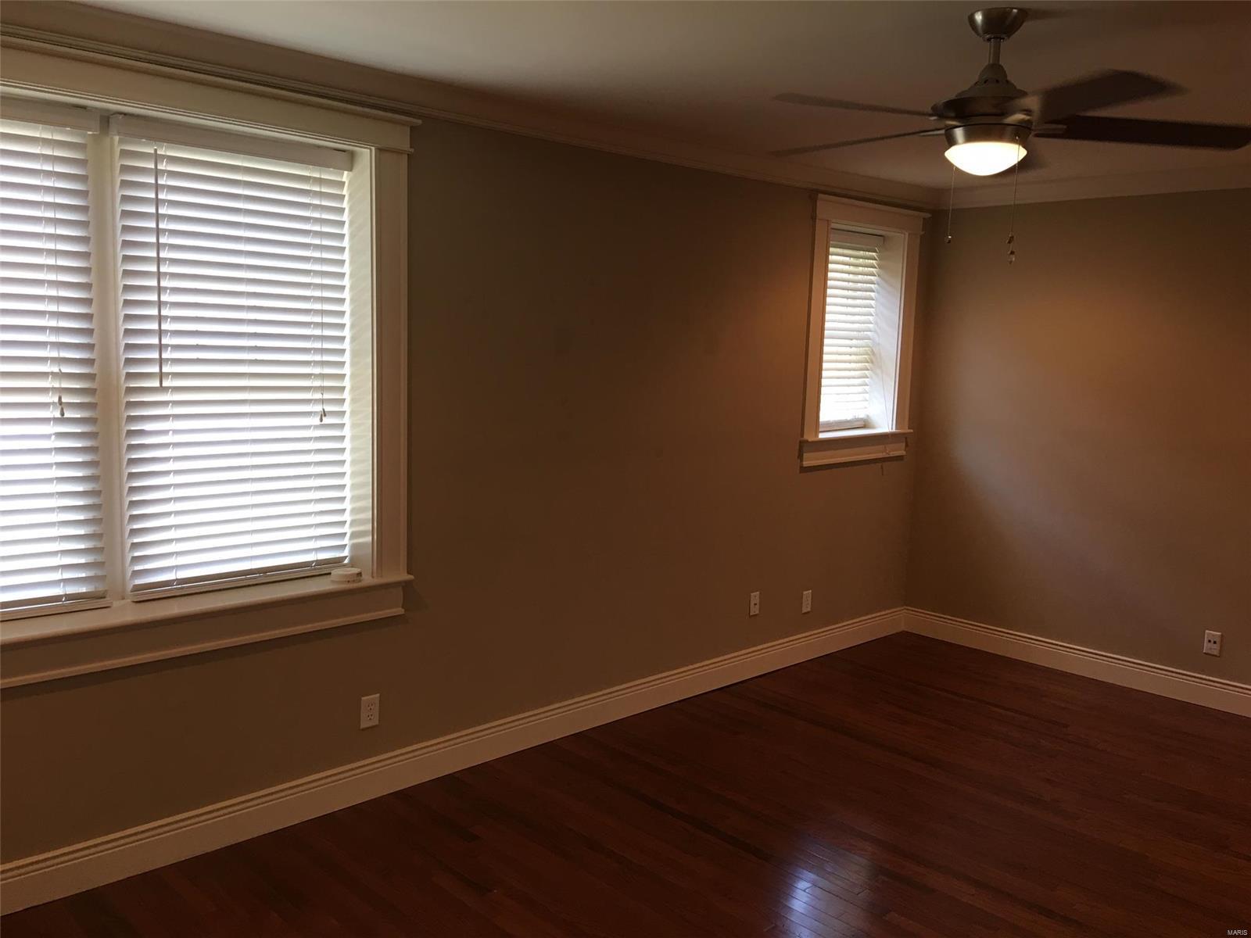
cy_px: 469
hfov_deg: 61.7
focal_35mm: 29
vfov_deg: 48.2
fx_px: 1048
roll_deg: -1.7
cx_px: 626
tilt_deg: -5.7
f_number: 2.2
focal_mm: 4.15
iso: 32
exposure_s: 1/15
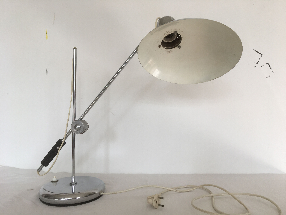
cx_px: 143
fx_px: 240
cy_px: 108
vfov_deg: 48.2
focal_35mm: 29
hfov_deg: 61.7
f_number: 2.2
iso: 32
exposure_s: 1/50
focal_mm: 4.15
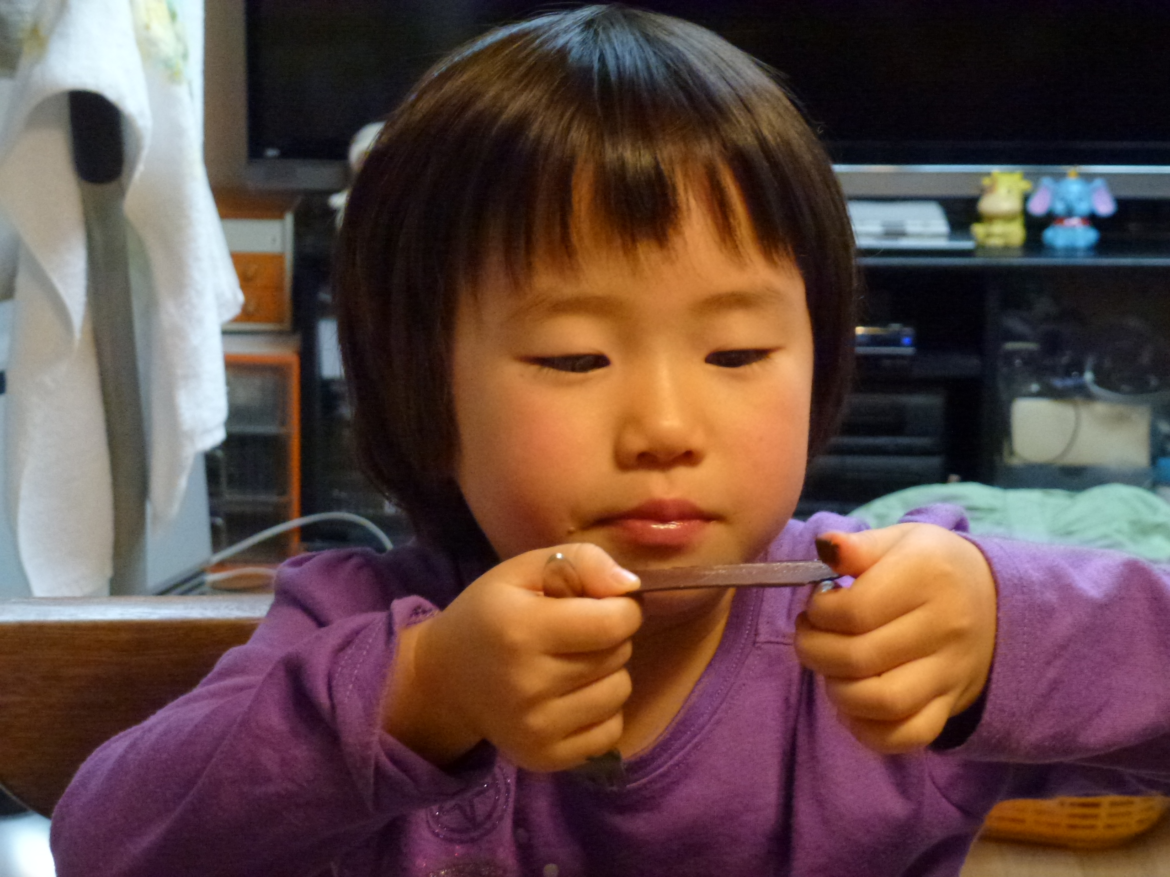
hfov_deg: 20.4
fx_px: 3245
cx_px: 585
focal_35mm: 96
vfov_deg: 15.4
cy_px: 438
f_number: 5
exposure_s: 1/25
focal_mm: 17.3
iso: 800
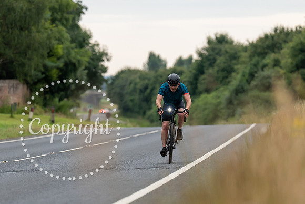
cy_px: 87
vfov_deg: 5.0
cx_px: 146
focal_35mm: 275
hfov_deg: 7.5
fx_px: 2329
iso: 1000
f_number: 3.2
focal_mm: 180
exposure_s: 1/640
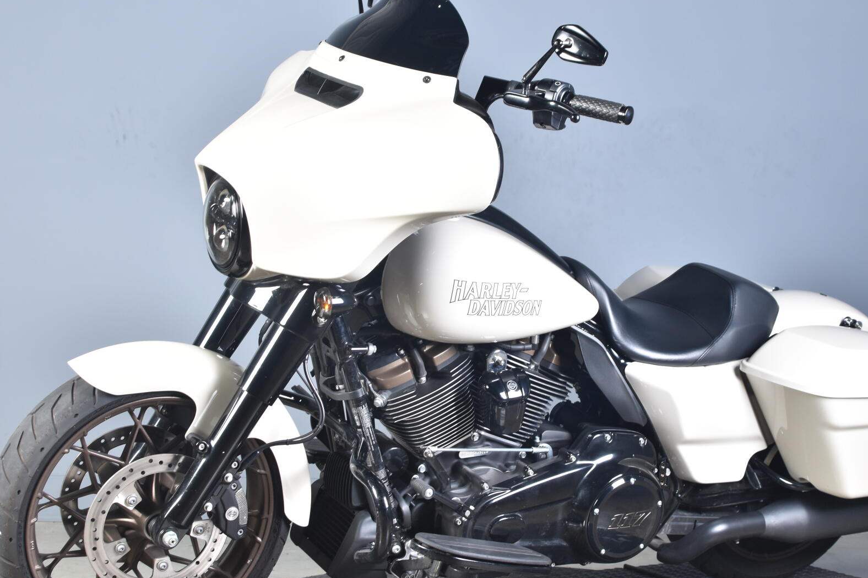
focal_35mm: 67
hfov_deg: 30.2
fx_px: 1606
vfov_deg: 20.4
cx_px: 489
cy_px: 283
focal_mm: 35
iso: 400
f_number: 6.3
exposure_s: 1/60
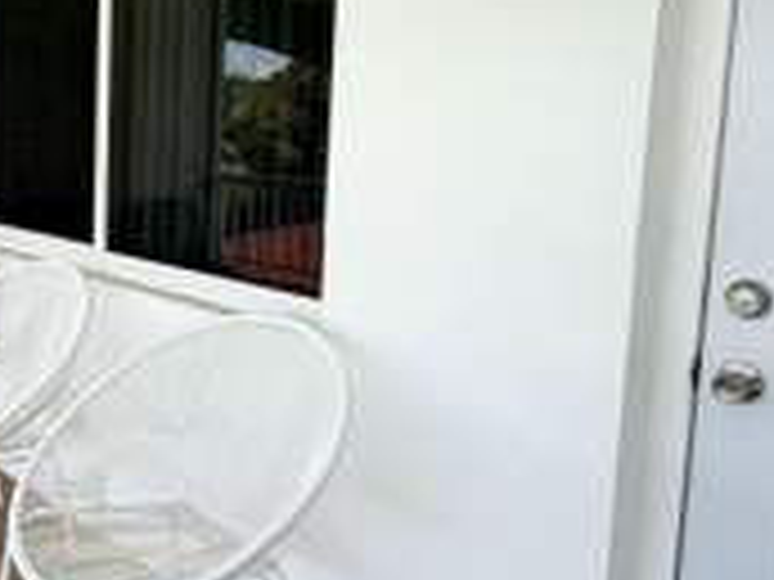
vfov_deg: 36.5
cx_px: 148
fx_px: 872
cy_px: 205
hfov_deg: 45.3
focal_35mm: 39
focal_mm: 2.22
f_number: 2.2
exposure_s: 1/220
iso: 40
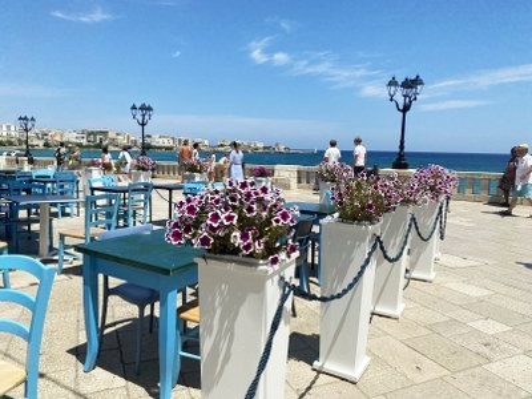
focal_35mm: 26
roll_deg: -1.6
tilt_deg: -6.2
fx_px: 400
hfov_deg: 67.3
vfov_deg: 53.1
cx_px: 266
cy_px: 200
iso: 32
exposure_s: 1/4608
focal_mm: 4.25
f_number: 1.8
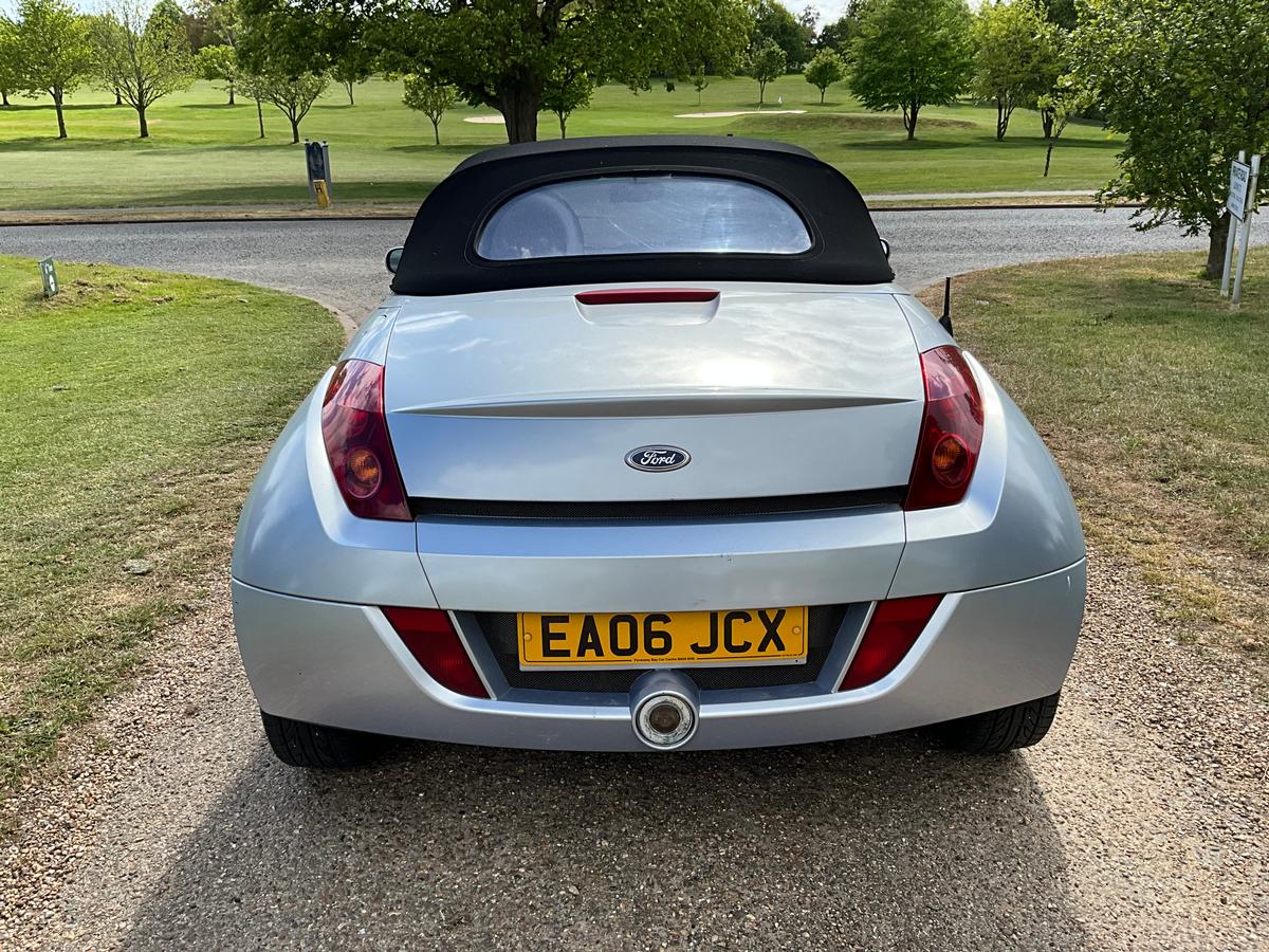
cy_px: 476
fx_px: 1063
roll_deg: -1.3
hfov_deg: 61.7
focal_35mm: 29
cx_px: 634
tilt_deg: -20.5
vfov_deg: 48.2
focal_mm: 3
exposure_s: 1/1168
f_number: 1.8
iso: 25
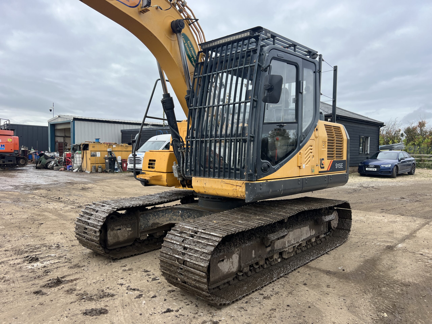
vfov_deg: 53.1
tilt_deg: -2.2
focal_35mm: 26
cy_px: 162
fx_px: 324
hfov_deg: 67.3
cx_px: 216
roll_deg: -0.9
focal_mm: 5.7
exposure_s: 1/1412
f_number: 1.5
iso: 50
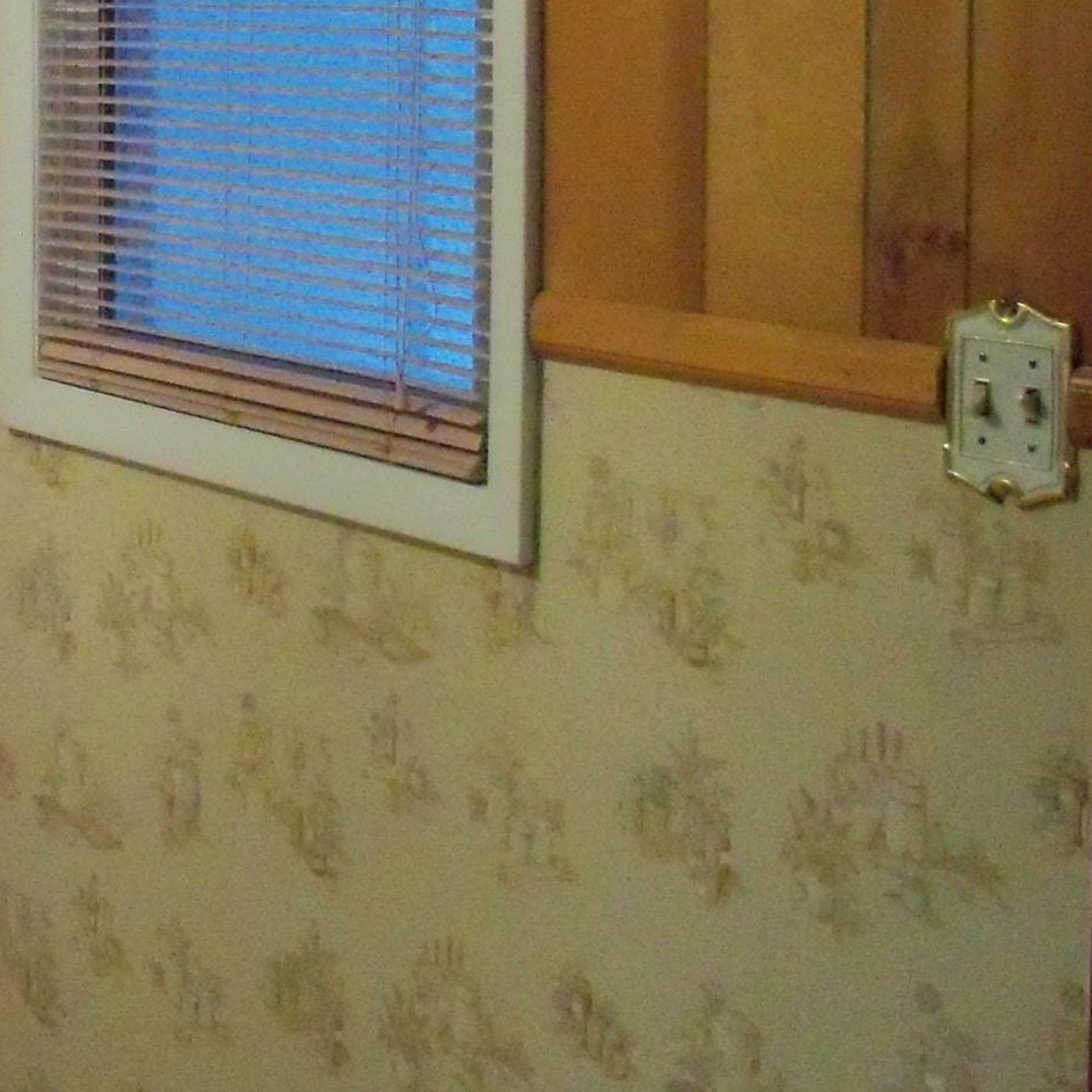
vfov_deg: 19.9
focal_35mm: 85
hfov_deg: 18.8
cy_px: 35
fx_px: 3034
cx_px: -348
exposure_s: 1/40
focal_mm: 6.2
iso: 1250
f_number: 3.5
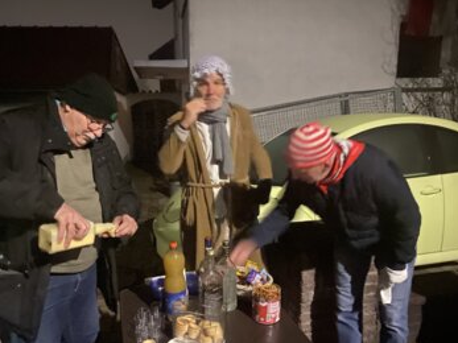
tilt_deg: -12.5
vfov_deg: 46.7
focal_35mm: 30
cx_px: 201
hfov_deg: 59.8
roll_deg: +1.6
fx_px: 397
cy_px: 186
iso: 2500
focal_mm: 4.25
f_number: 1.8
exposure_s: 1/4
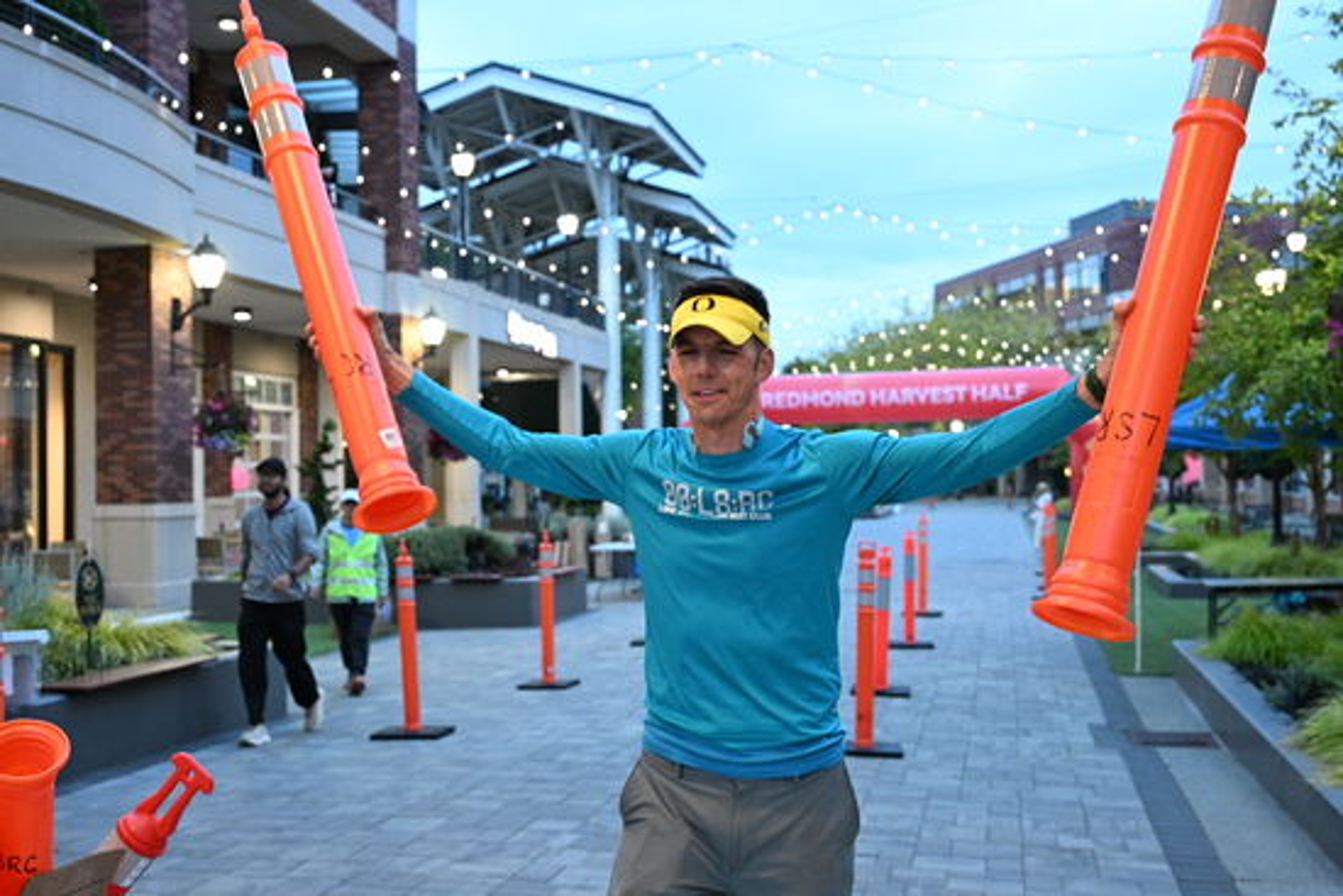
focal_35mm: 42
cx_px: 672
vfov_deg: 31.9
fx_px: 1567
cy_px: 448
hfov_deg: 46.4
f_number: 4
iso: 6400
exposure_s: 1/200
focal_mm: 42
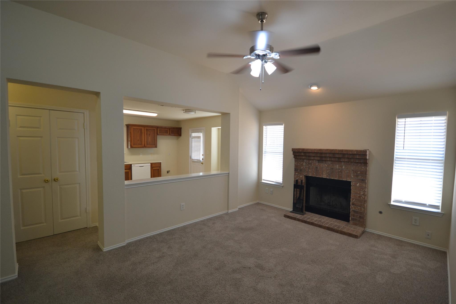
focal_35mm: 15
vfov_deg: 77.3
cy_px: 152
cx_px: 228
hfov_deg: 100.4
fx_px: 190
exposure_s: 1/60
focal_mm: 10
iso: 400
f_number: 4
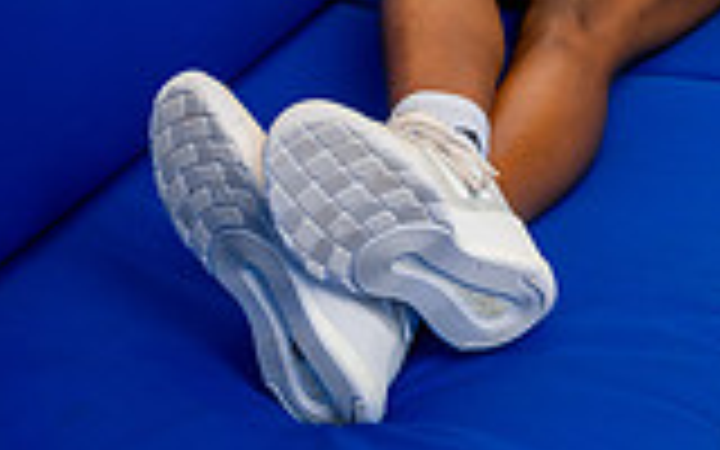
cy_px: -504
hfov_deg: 19.8
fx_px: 2021
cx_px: 666
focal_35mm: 103
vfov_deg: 11.3
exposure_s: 1/200
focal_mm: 36
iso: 250
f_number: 11
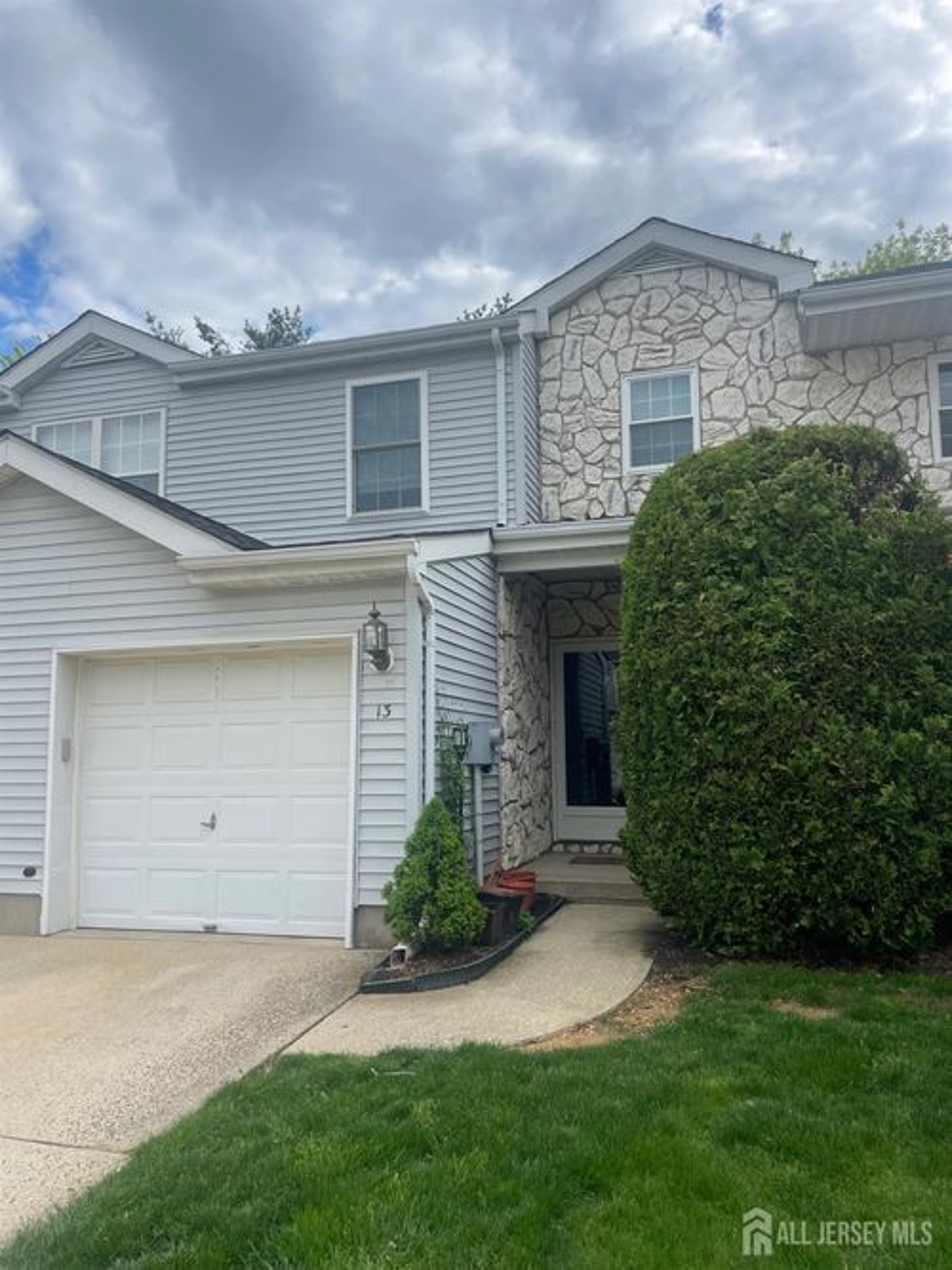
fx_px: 954
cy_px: 635
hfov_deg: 53.0
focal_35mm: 26
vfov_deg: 67.3
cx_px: 476
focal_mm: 4.2
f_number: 1.6
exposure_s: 1/2618
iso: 32
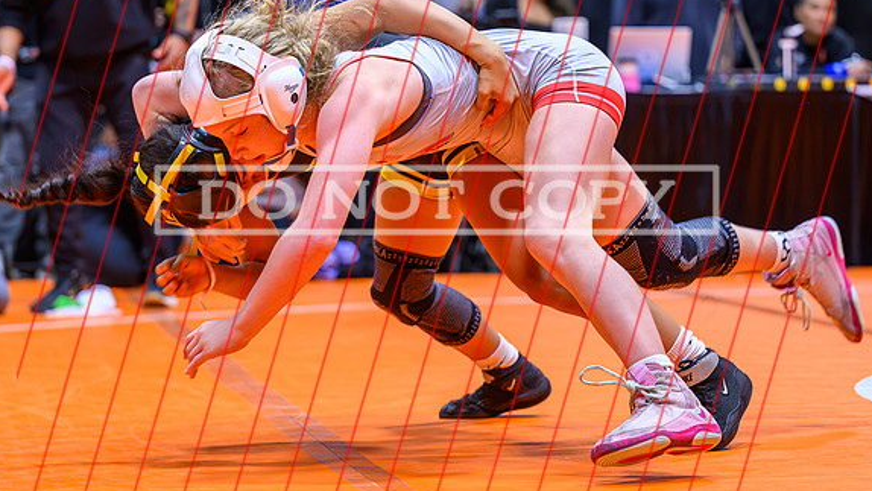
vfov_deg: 8.8
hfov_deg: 15.6
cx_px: 392
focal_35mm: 138
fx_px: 3191
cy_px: 205
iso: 2500
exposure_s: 1/800
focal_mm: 86
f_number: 2.8
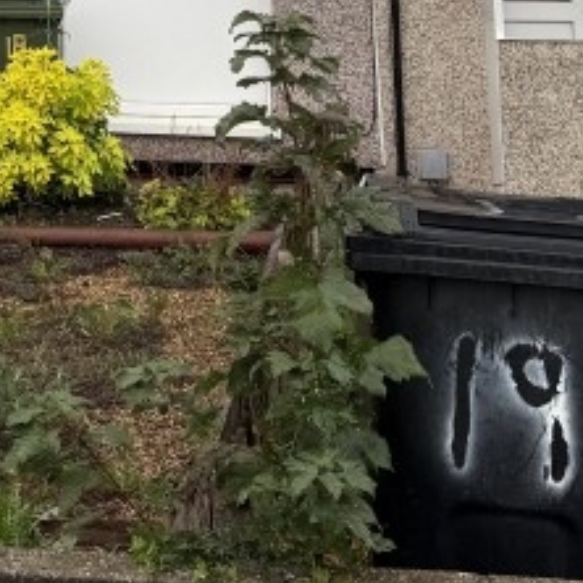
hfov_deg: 17.0
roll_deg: +0.2
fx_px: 1867
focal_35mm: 98
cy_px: -323
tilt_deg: +4.6
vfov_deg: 16.1
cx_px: -102
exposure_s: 1/637
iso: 80
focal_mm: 6.76
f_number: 1.78
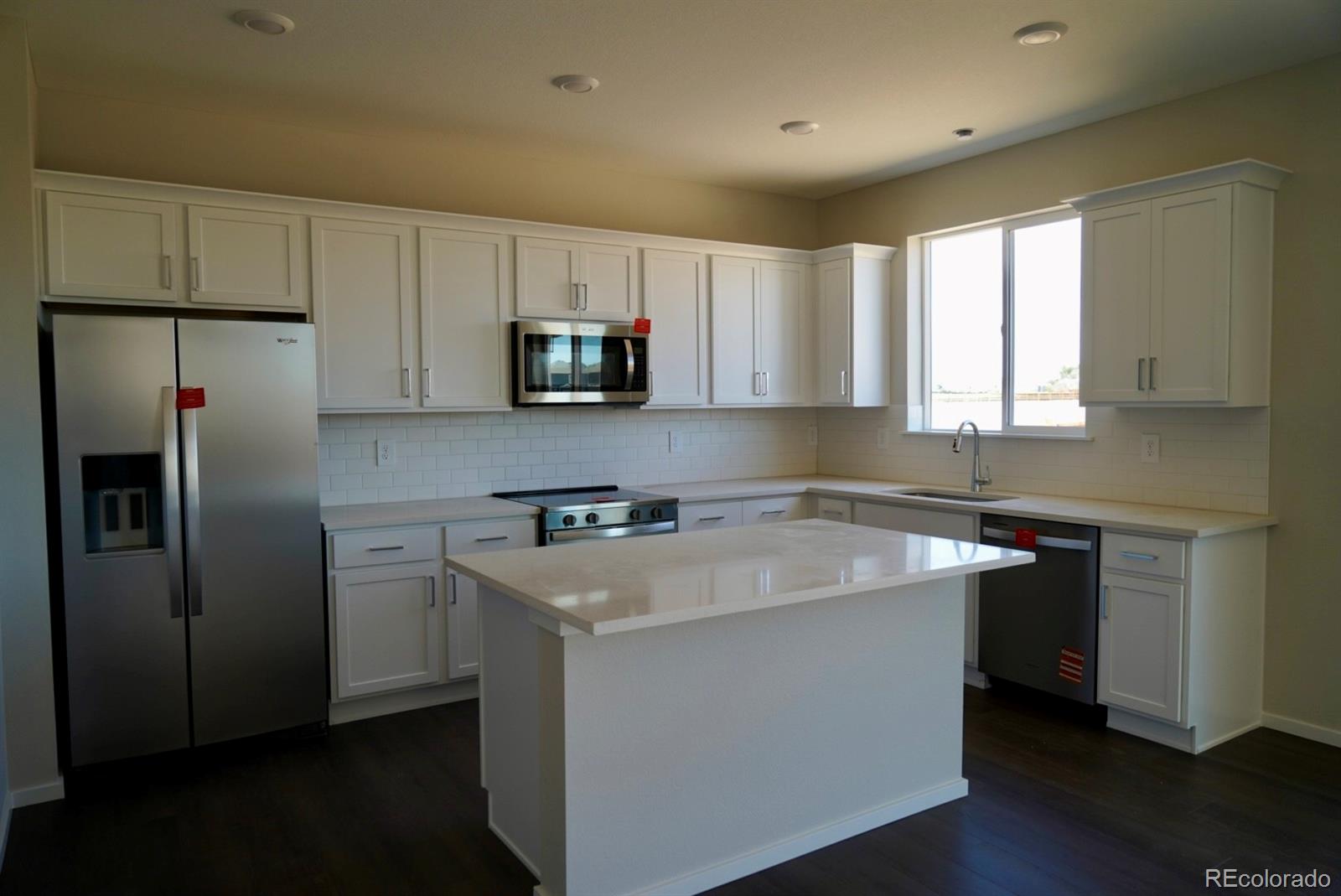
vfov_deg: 53.2
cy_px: 448
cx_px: 670
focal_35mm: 24
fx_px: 895
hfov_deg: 73.7
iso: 250
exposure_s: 1/160
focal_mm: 24
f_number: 4
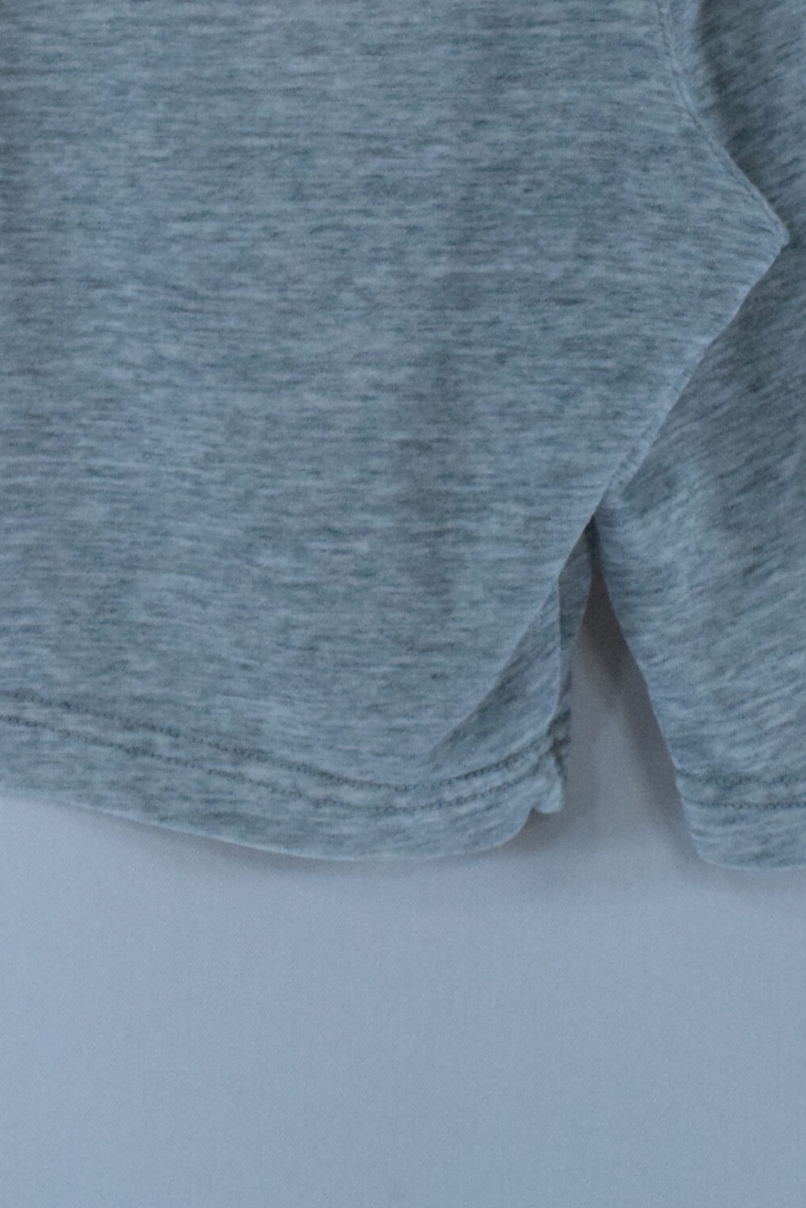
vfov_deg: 16.0
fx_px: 4140
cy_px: -222
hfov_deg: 11.1
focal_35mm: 123
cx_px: 579
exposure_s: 1/160
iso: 3200
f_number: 22
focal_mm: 31
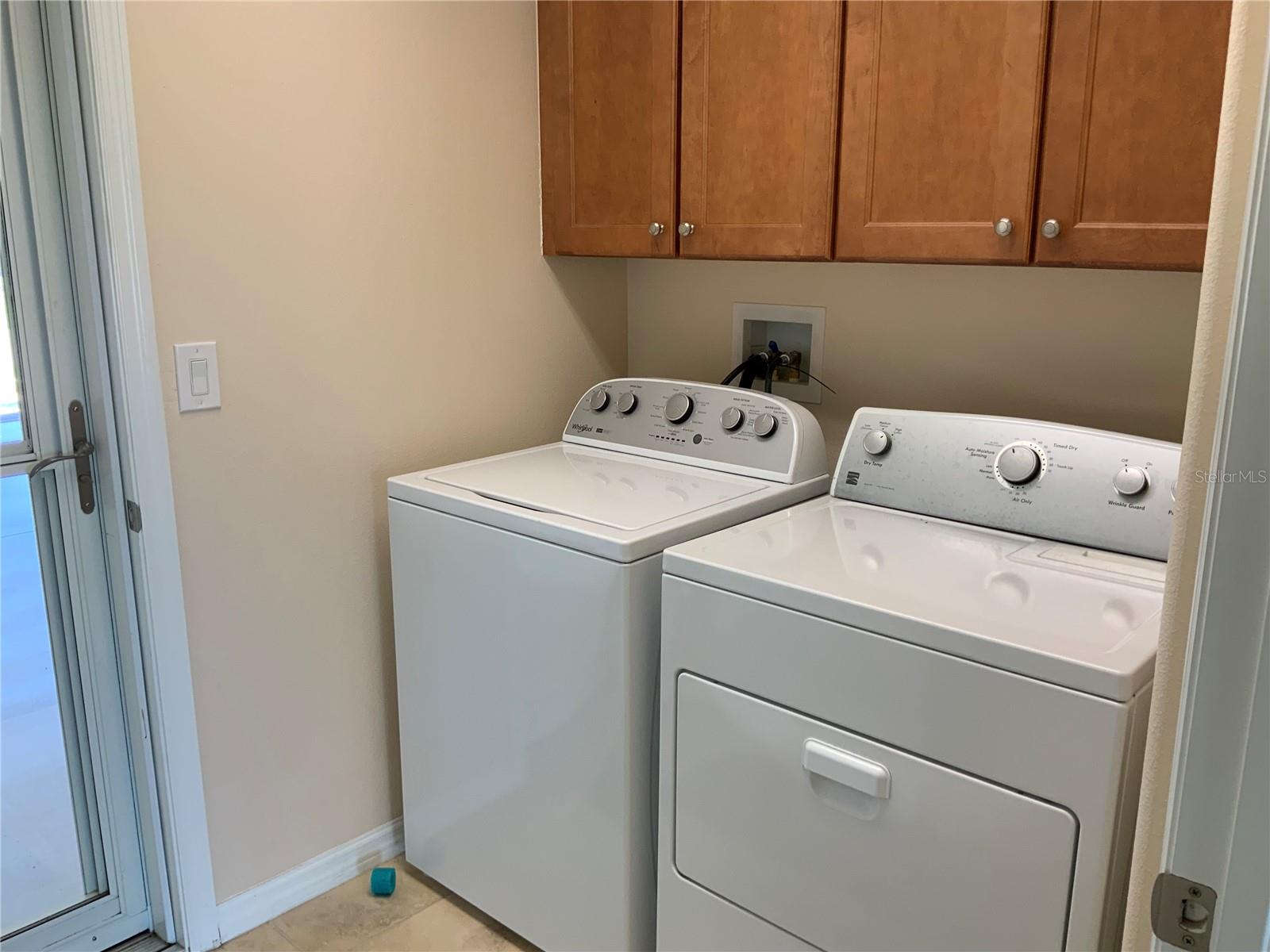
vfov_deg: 48.2
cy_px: 476
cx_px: 635
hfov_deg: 61.7
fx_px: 1064
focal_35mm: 29
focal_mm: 3
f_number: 1.8
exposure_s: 1/60
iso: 40
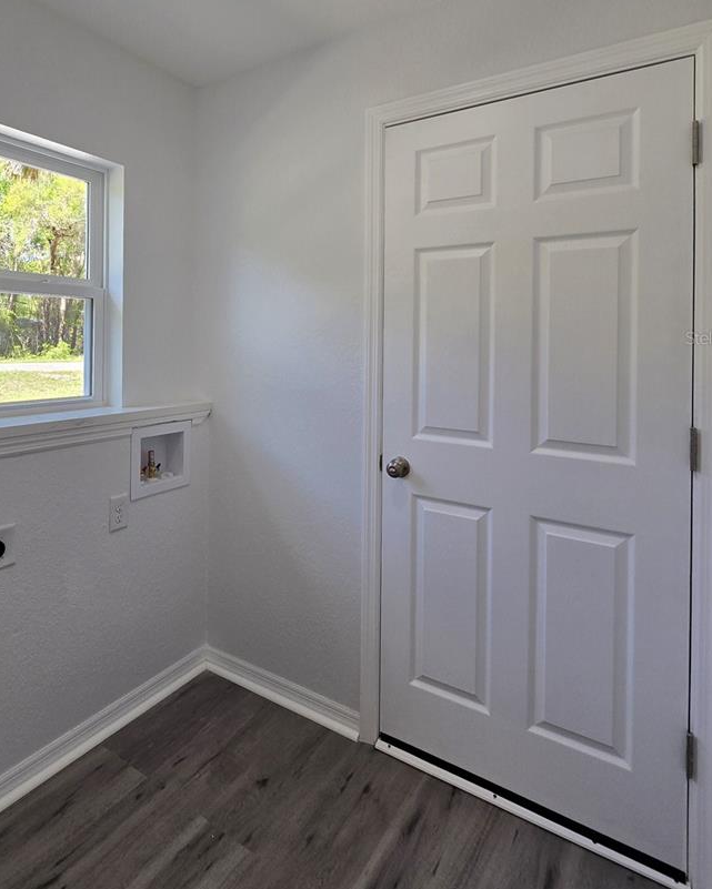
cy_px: 337
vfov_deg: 81.8
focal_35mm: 19
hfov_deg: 69.7
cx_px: 264
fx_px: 500
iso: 50
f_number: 2.2
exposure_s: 1/160
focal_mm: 2.2
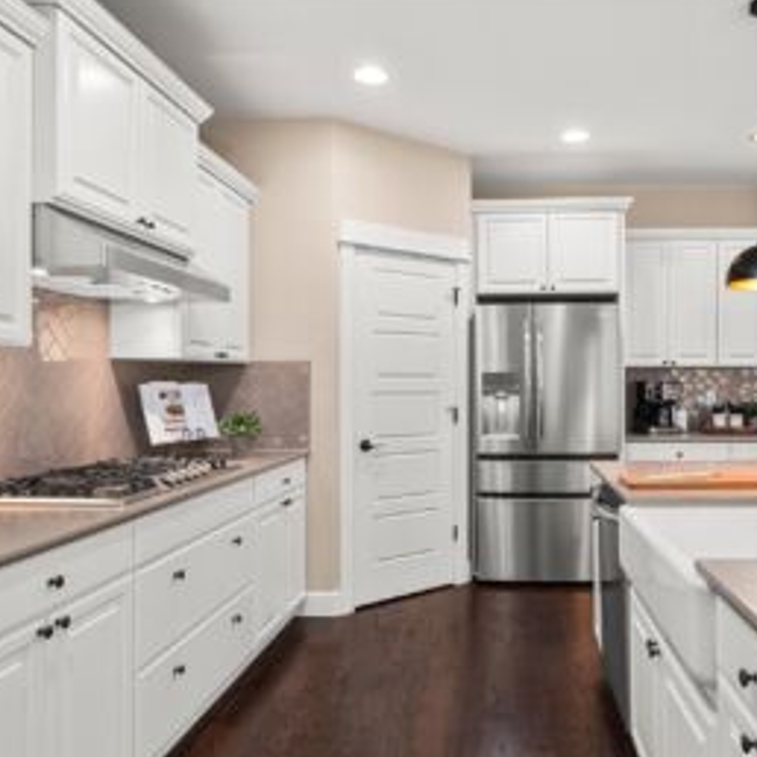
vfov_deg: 62.9
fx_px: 619
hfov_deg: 62.1
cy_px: 377
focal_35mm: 25
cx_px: 472
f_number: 4.5
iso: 640
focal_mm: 19
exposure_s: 1/30
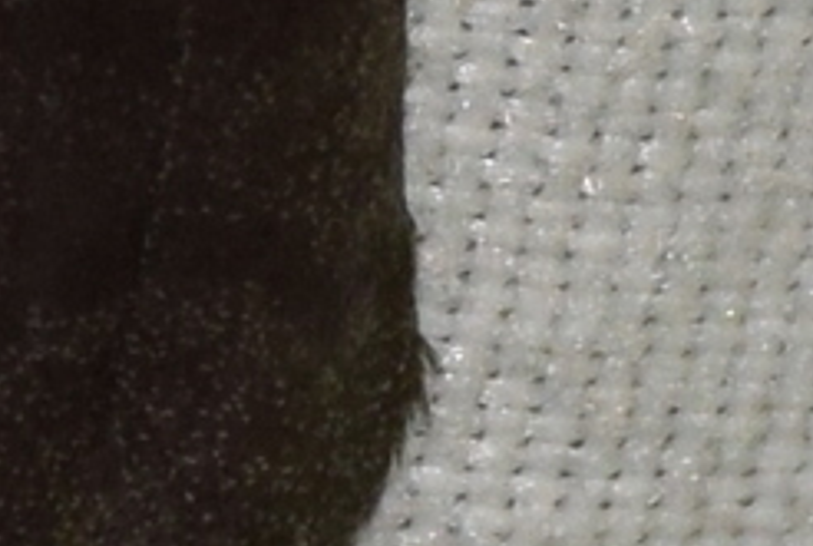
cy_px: -113
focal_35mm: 816
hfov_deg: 2.5
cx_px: 68
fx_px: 18461
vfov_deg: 1.7
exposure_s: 1/160
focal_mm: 140
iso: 400
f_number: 10
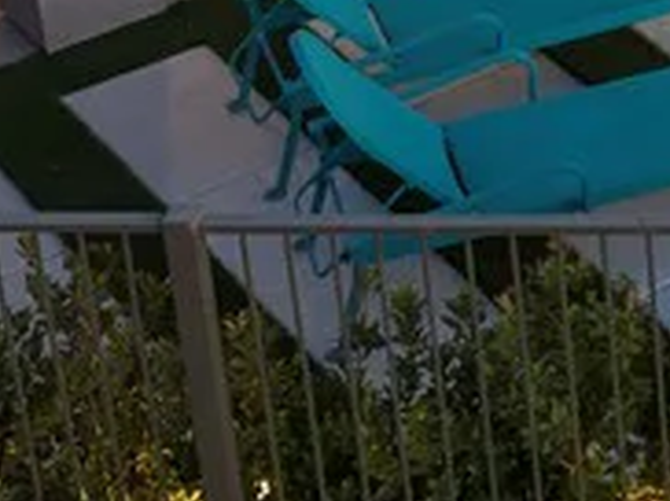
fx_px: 2610
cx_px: 1016
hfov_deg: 13.7
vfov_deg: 10.1
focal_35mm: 135
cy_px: -501
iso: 200
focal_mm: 12.29
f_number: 2.8
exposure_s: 1/15
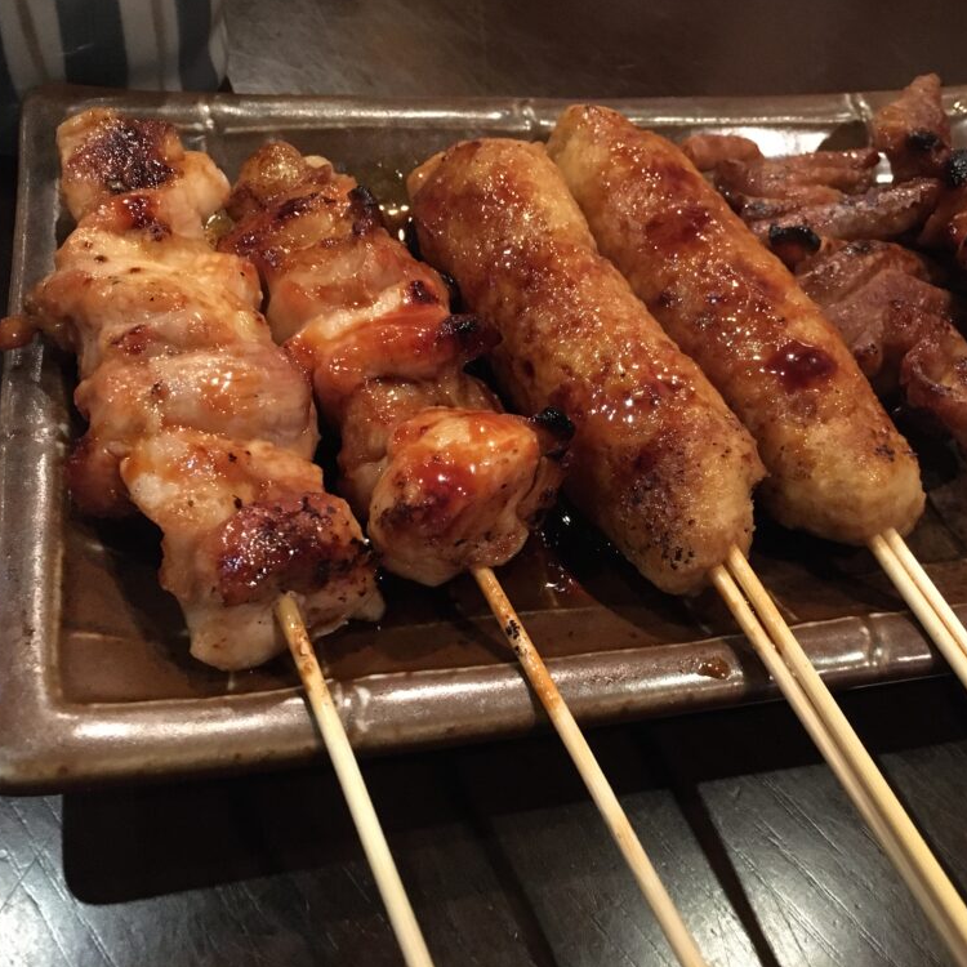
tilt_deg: -52.6
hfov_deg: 46.7
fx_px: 1106
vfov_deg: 47.2
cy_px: 477
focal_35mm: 35
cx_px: 620
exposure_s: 1/15
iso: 320
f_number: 2.2
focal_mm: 4.15
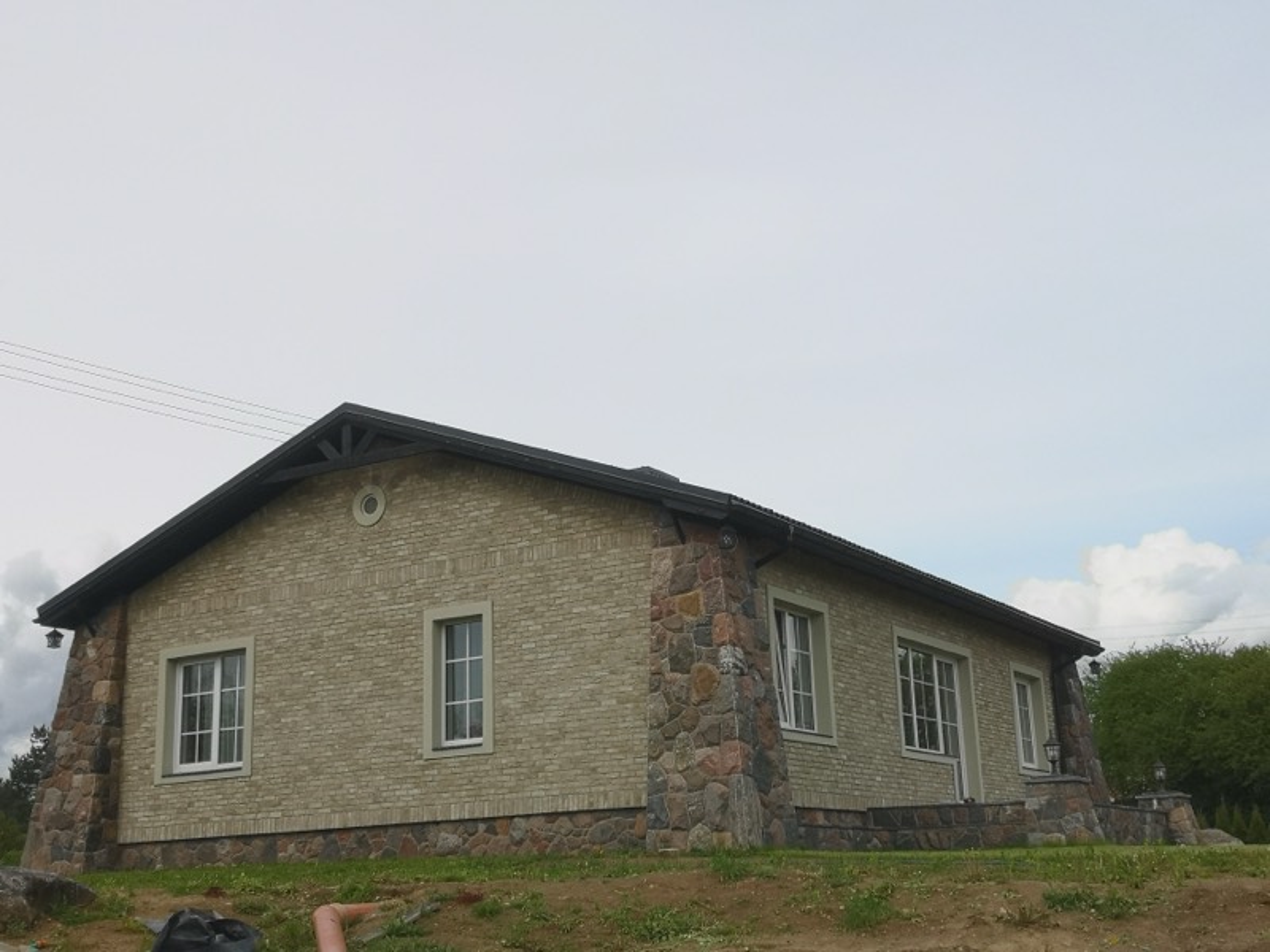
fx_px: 1614
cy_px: 476
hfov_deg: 42.9
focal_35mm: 44
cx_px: 635
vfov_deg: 32.9
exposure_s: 1/3115
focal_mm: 5.58
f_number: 1.8
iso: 50
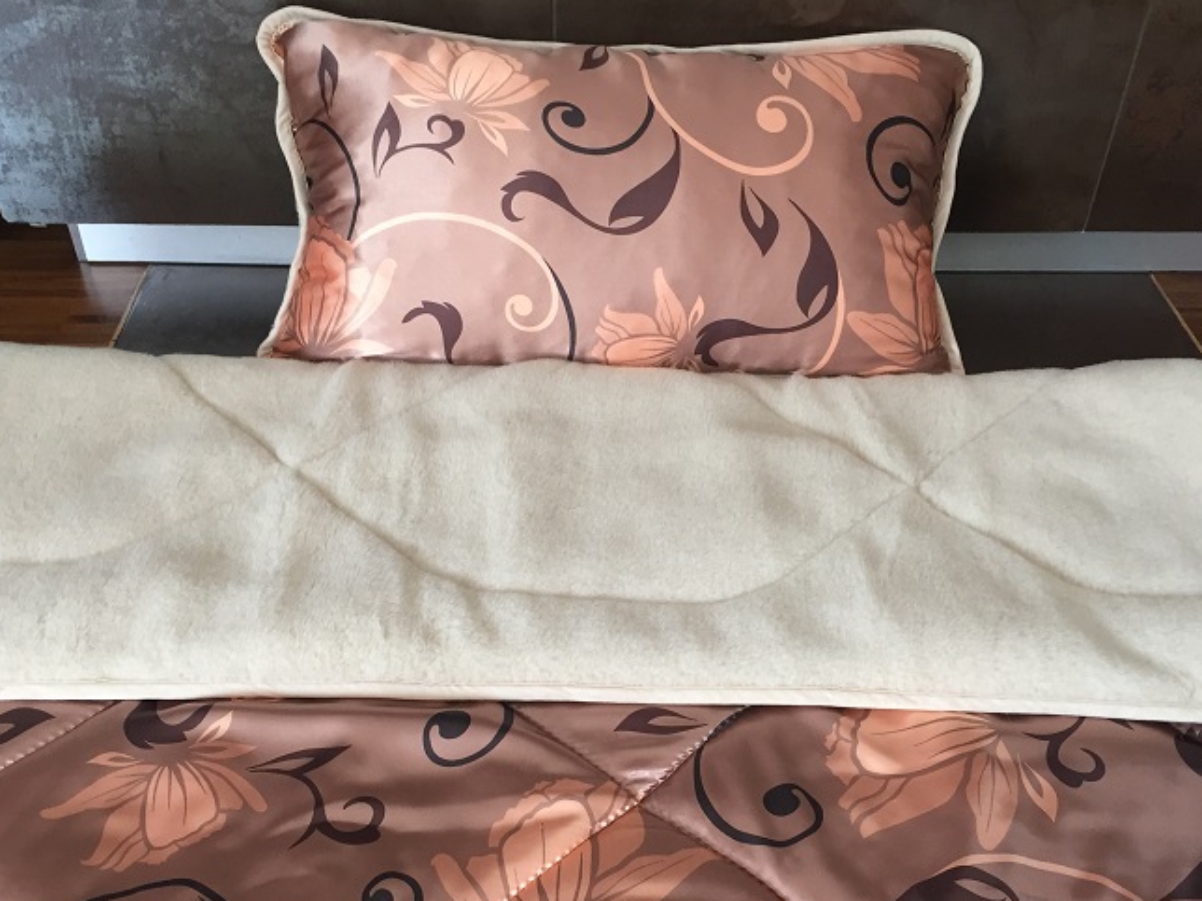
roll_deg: -2.5
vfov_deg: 39.4
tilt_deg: -42.8
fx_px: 1250
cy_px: 556
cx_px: 636
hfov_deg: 51.3
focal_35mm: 36
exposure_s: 1/33
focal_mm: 4.15
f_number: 2.2
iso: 100
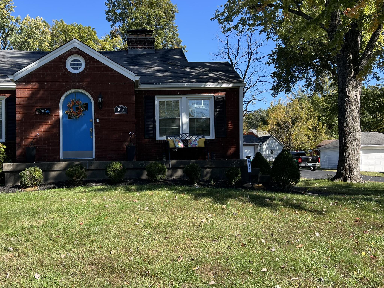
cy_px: 142
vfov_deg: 37.7
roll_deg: +2.0
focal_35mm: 38
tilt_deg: +2.5
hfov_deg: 48.6
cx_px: 146
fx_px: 421
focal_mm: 5.7
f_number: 1.5
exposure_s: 1/1751
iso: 50
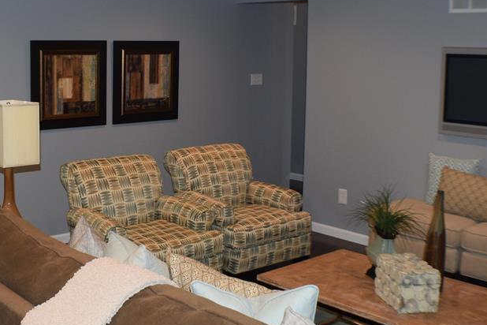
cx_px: 132
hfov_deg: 30.1
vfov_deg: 20.6
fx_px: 891
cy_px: 135
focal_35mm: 66
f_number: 5
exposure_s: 1/100
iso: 800
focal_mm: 25
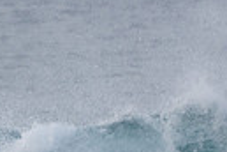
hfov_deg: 1.0
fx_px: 13575
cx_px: -65
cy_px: 266
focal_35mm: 2153
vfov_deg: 0.6
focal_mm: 320
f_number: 5.6
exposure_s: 1/1250
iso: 400
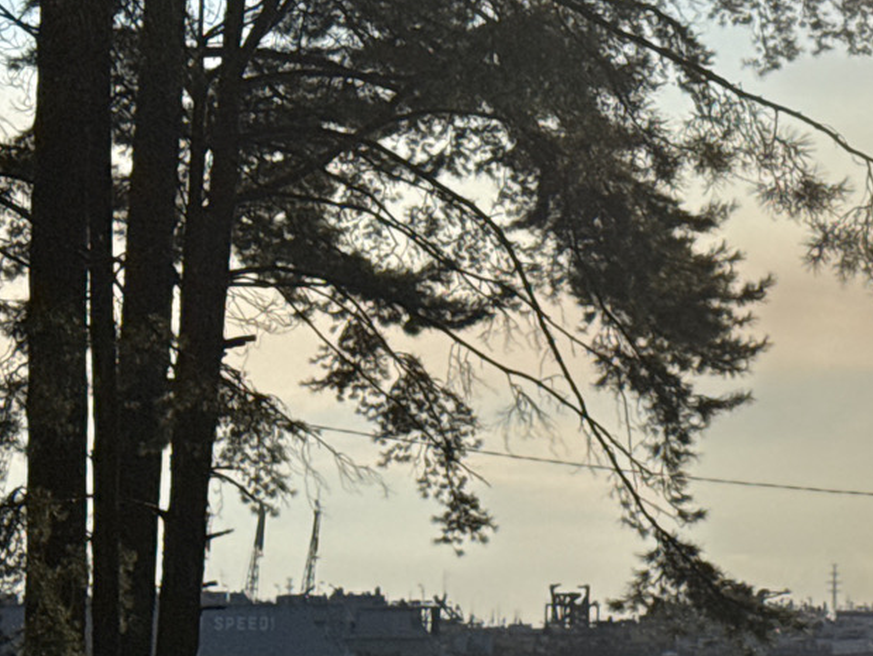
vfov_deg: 9.6
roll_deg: -0.9
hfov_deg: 12.4
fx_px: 3911
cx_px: 1094
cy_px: 463
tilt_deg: +2.8
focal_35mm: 155
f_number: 1.78
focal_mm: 6.76
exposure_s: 1/13333
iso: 50
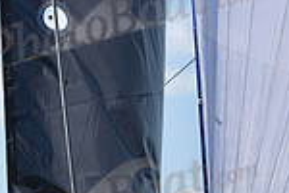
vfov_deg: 2.6
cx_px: -112
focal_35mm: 522
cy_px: 325
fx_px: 4190
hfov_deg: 3.9
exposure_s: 1/1250
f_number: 9
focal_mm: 135
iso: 320
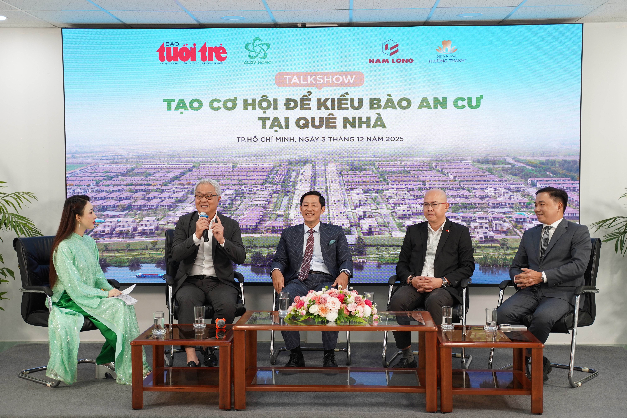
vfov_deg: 27.5
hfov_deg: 40.3
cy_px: 209
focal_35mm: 49
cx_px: 314
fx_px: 853
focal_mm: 49
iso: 640
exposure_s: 1/160
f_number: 2.8
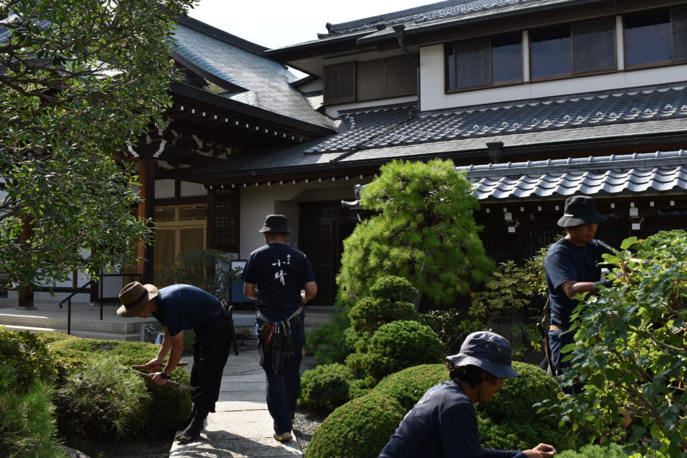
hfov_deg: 53.1
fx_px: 687
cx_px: 344
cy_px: 229
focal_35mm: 36
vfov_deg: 36.9
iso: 100
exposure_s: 1/250
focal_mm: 24
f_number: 8
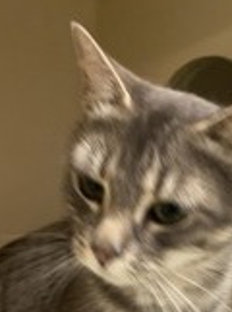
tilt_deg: -17.4
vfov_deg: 27.9
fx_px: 610
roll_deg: -5.6
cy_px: 262
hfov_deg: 21.4
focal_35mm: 68
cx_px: 173
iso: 400
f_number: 1.8
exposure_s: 1/40
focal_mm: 4.25
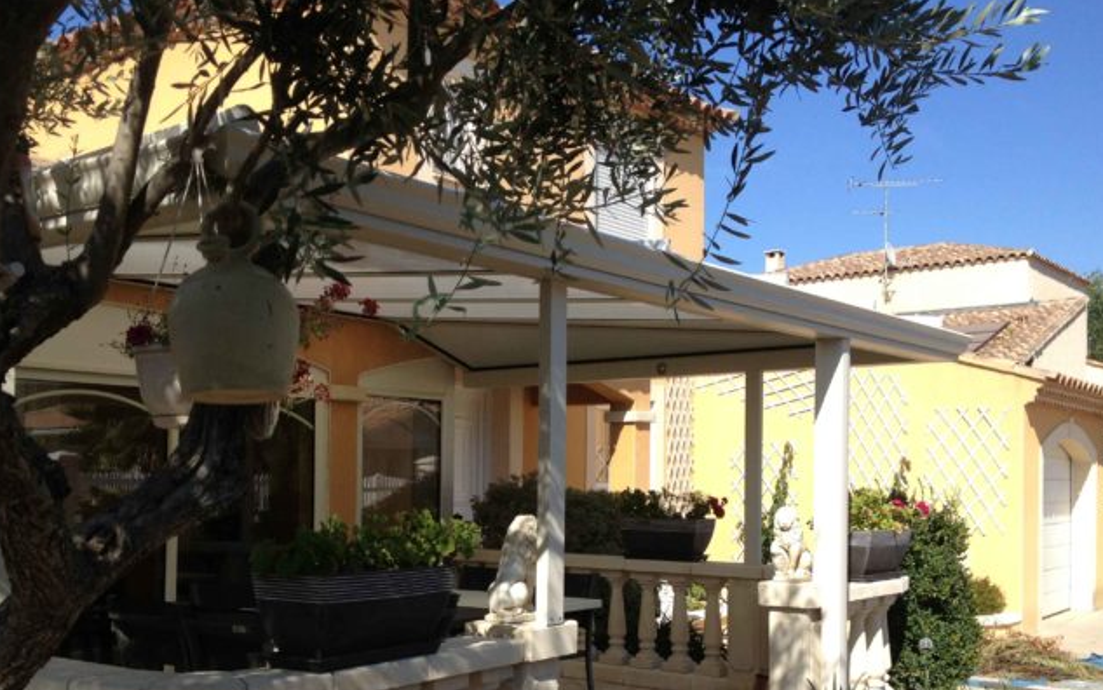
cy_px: 467
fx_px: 1353
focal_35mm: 45
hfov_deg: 44.3
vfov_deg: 28.4
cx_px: 511
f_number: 2.4
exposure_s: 1/1314
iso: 50
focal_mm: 4.28
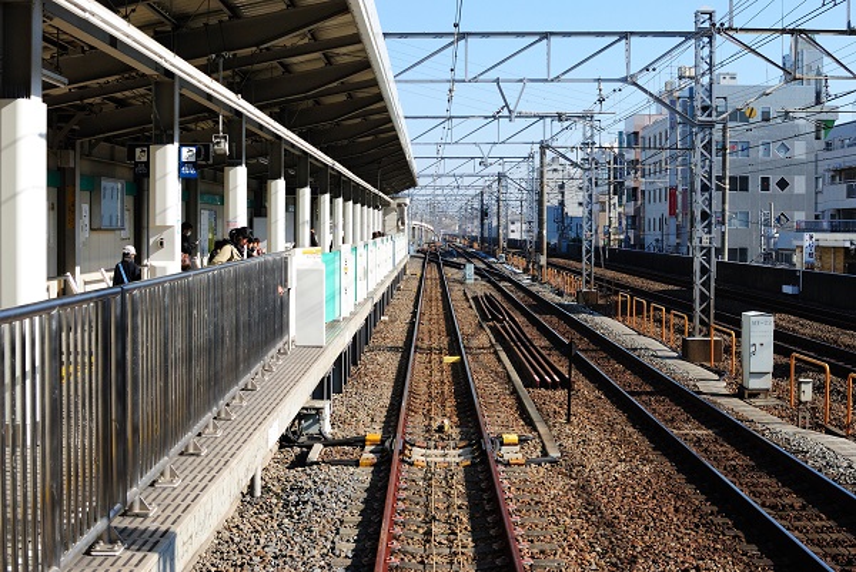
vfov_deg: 25.8
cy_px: 286
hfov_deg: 37.8
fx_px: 1249
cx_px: 428
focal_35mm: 52
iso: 400
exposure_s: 1/640
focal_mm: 35
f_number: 7.1
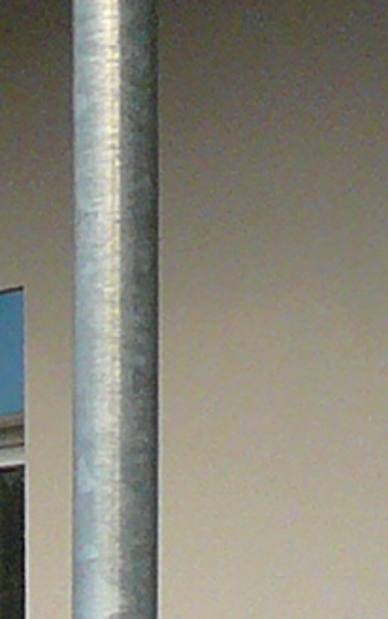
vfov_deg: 9.0
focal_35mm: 231
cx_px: -1092
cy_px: 634
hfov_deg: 5.1
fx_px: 3903
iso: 100
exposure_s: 1/400
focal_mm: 4.6
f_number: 2.8
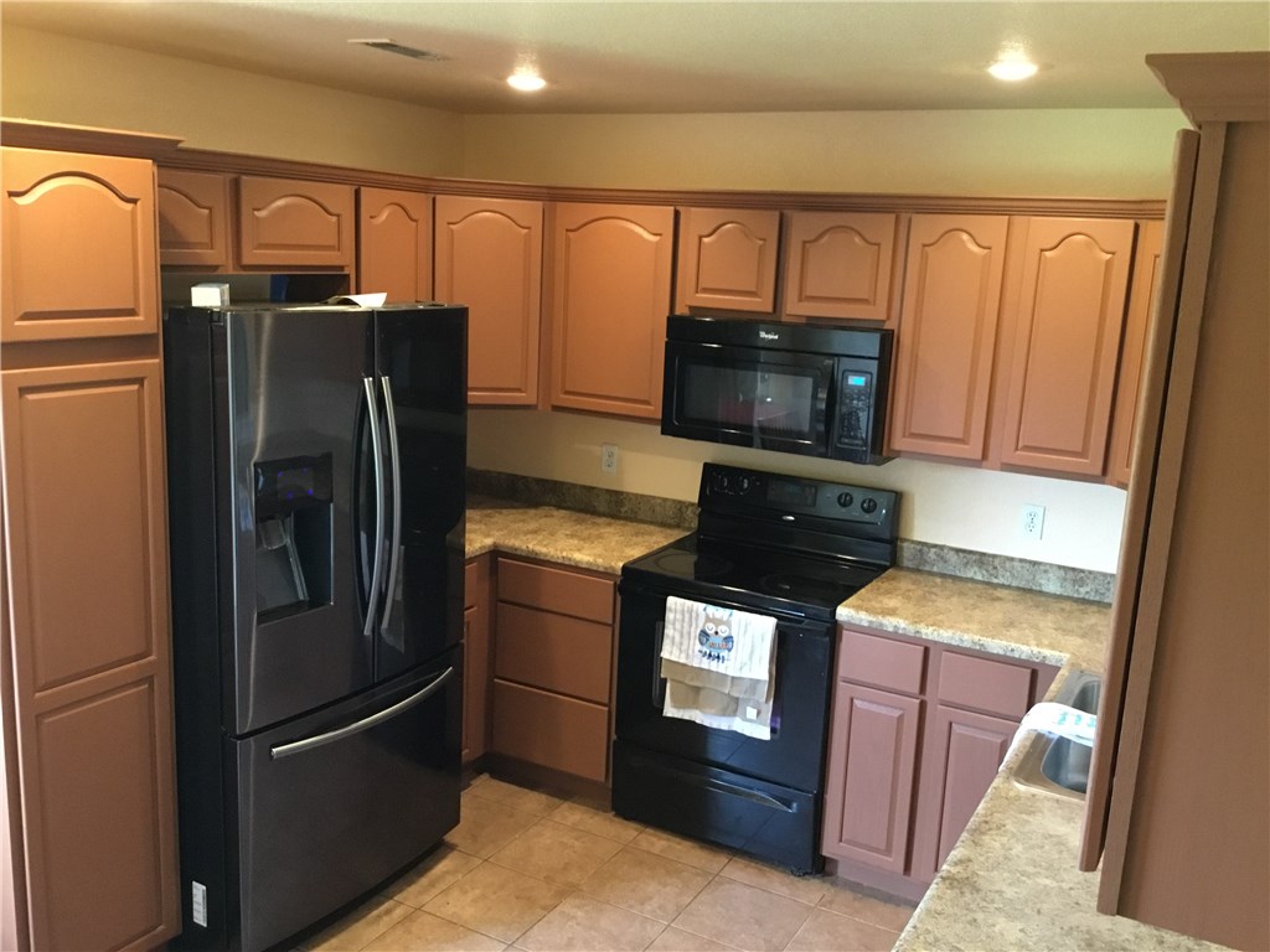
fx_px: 1137
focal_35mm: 31
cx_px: 635
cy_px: 476
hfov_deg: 58.4
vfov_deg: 45.4
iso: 200
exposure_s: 1/15
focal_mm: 3.3
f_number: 2.4
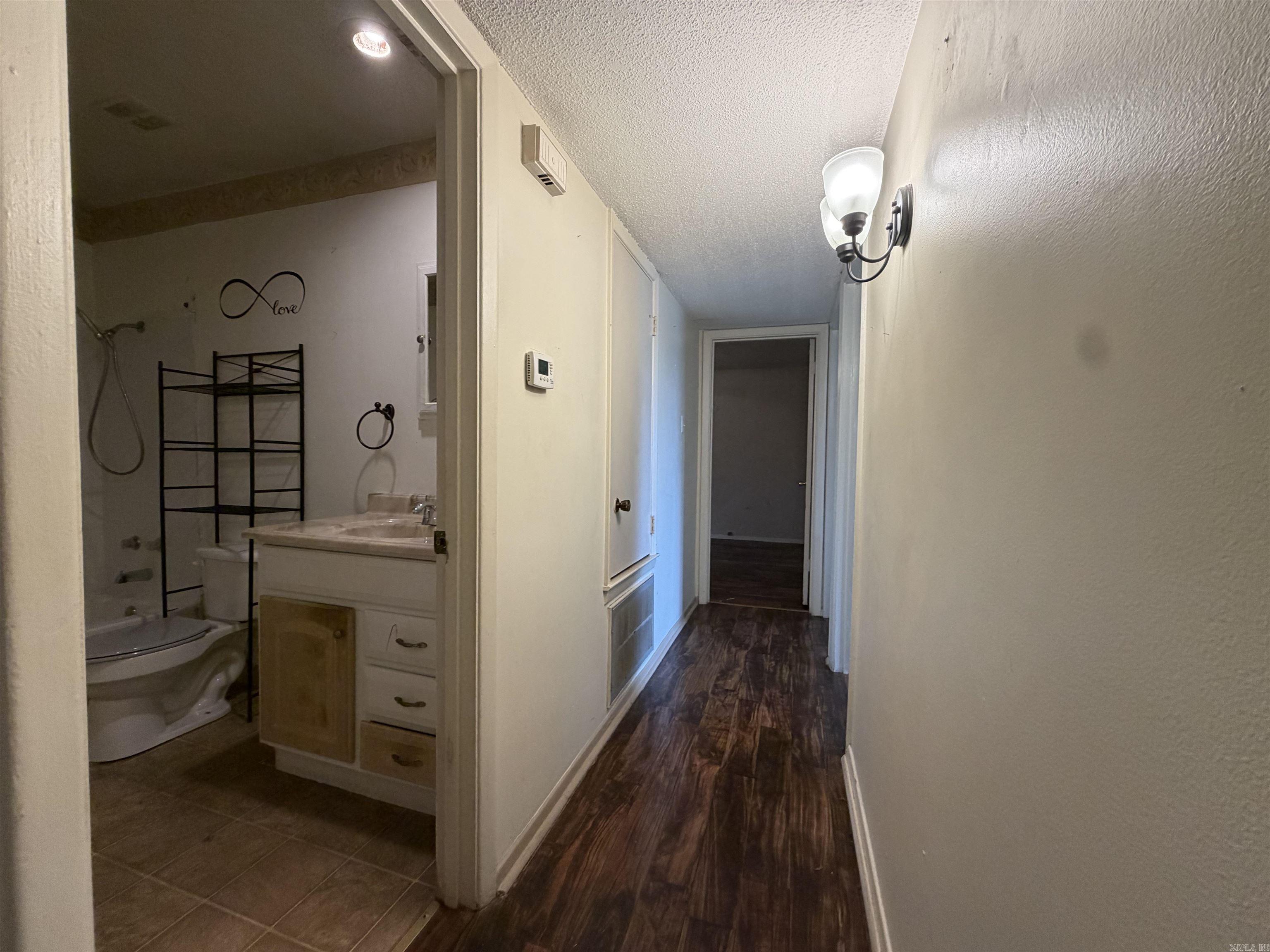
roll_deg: -0.6
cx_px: 635
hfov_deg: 102.1
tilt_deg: -1.7
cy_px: 476
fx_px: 514
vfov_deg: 85.7
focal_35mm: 14
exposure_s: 1/60
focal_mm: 2.22
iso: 250
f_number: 2.2
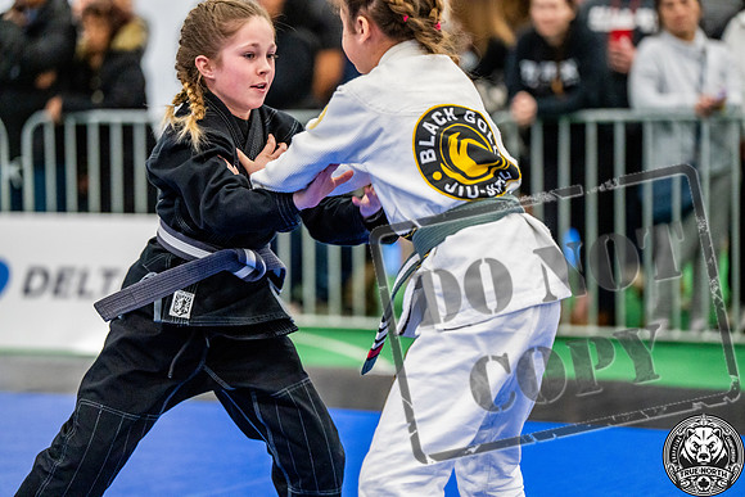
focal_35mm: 135
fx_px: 2794
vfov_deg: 10.2
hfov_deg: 15.2
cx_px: 372
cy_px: 248
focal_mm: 135
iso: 5000
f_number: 2.8
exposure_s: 1/500
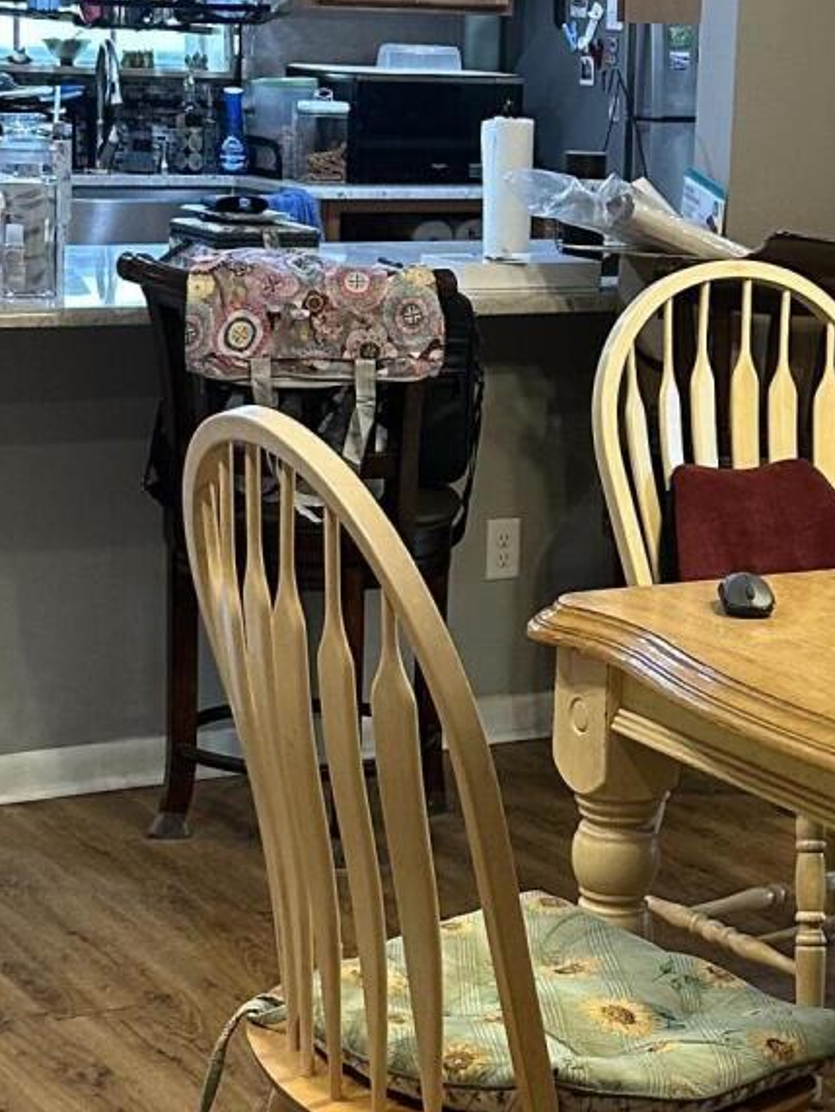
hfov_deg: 17.5
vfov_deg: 23.3
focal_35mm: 84
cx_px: 586
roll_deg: -2.7
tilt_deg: -9.1
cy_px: 506
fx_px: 2699
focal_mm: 6.86
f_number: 1.78
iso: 250
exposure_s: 1/60
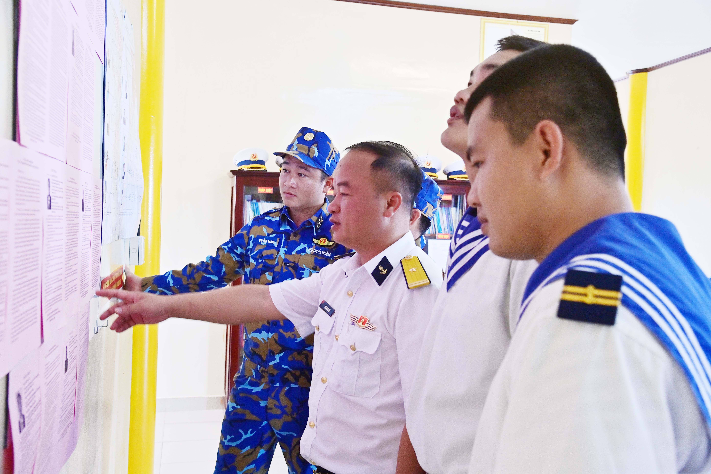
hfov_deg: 50.7
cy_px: 237
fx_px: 750
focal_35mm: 38
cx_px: 356
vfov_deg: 35.1
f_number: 5.6
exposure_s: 1/60
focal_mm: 38
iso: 800
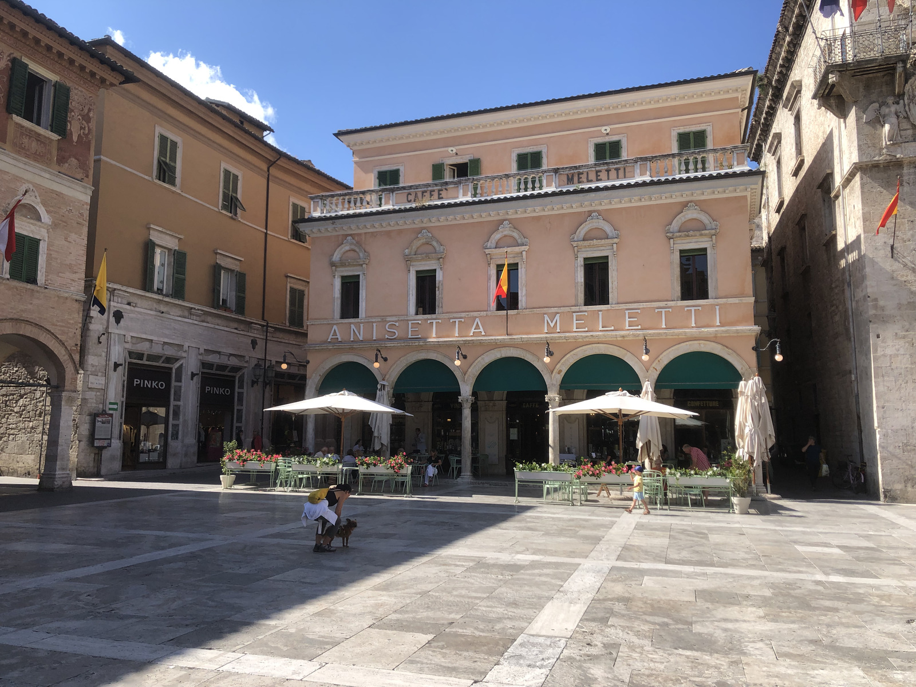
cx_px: 458
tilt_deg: +6.7
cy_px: 344
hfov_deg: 63.4
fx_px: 741
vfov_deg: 49.7
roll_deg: +0.7
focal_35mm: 28
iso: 20
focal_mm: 4
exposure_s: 1/1245
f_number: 1.8
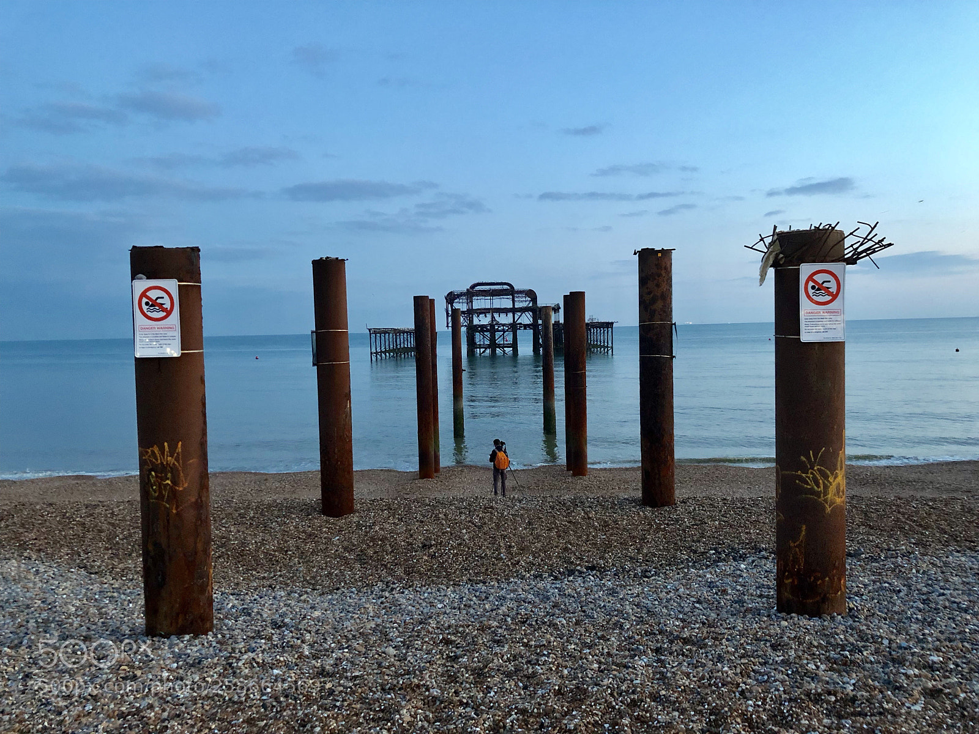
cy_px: 367
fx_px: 792
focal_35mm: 28
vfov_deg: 49.7
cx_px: 490
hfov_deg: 63.4
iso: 100
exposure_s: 1/9
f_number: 1.8
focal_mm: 3.99
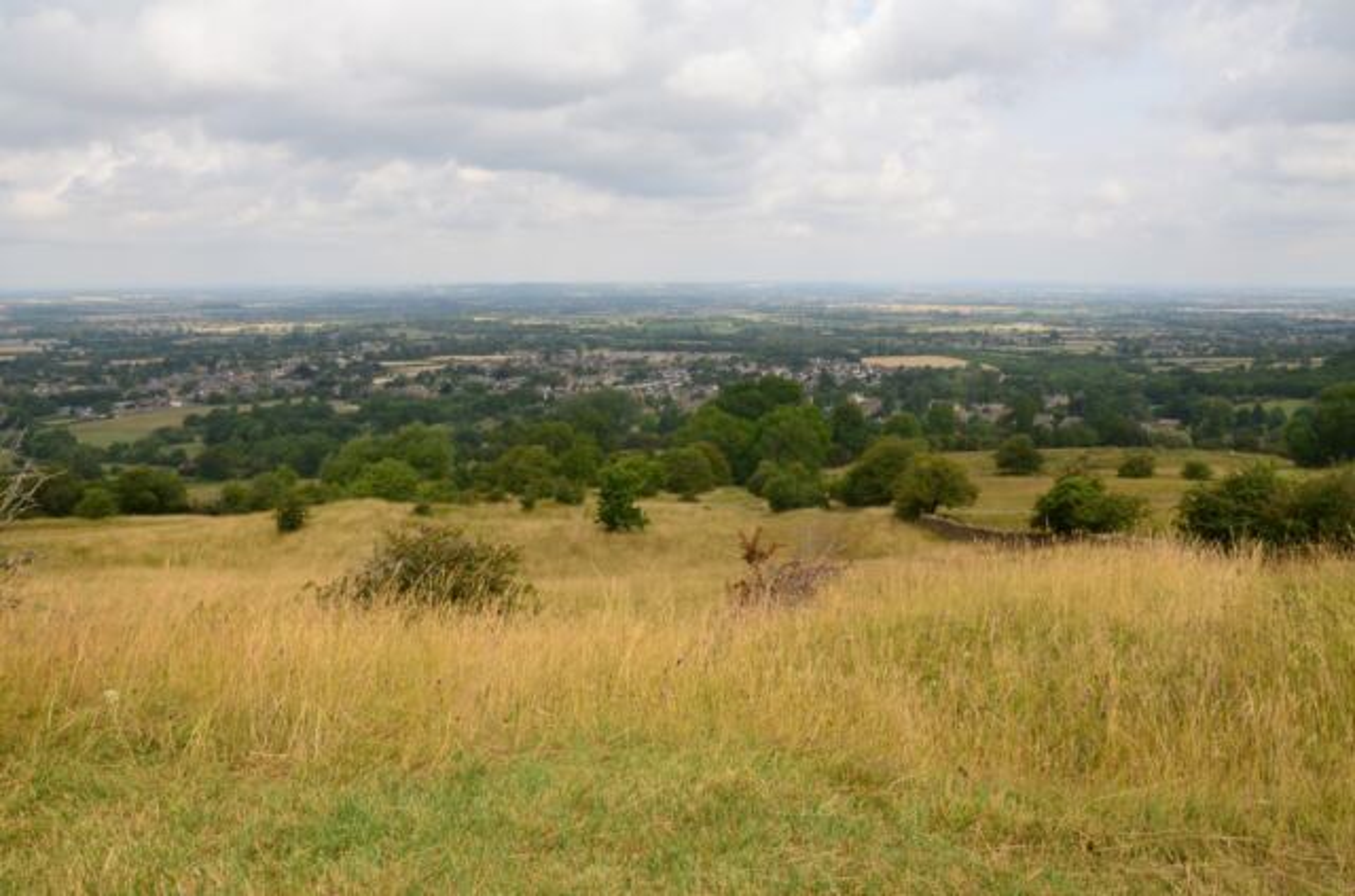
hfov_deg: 67.5
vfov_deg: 47.7
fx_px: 1013
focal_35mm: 27
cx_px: 678
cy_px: 448
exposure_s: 1/125
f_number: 16
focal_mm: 18
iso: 200
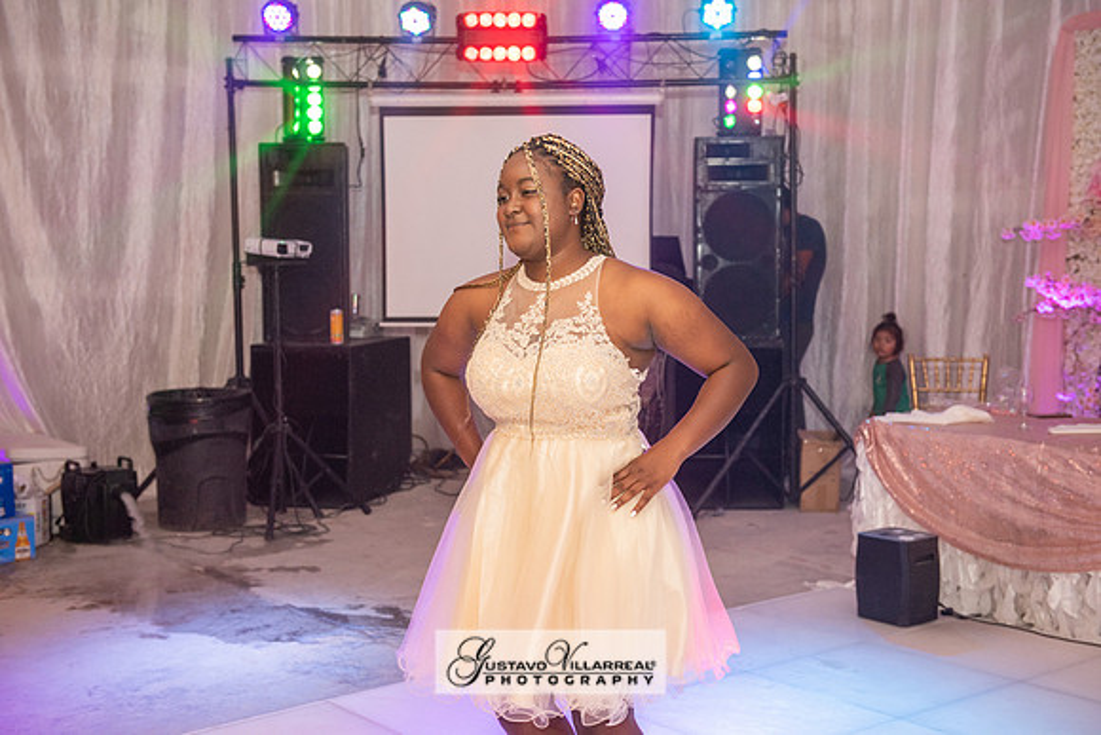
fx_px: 1468
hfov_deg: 41.1
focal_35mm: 48
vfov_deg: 28.1
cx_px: 550
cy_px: 368
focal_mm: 48
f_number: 4
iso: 1250
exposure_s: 1/160
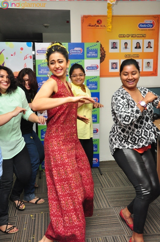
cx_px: 80
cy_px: 121
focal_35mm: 38
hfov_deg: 35.4
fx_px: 251
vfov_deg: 51.3
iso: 1250
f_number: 6.3
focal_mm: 25
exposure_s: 1/125
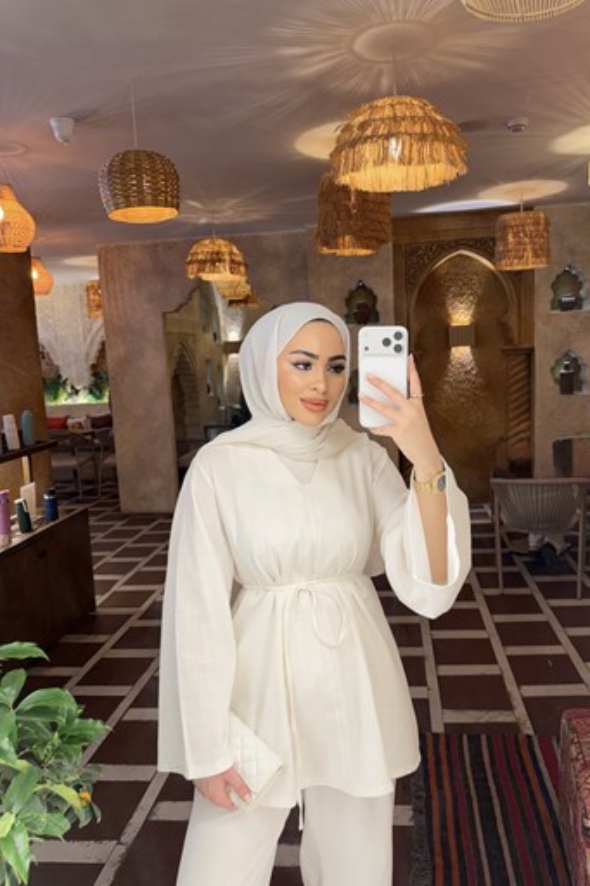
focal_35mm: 26
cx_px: 324
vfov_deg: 69.4
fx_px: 640
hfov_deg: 49.5
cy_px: 433
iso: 100
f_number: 1.78
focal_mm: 6.76
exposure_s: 1/100
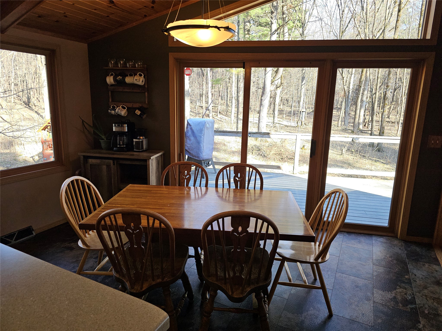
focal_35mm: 23
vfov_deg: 58.9
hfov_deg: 73.9
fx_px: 294
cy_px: 166
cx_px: 221
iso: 50
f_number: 1.7
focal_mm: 6.3
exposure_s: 1/120
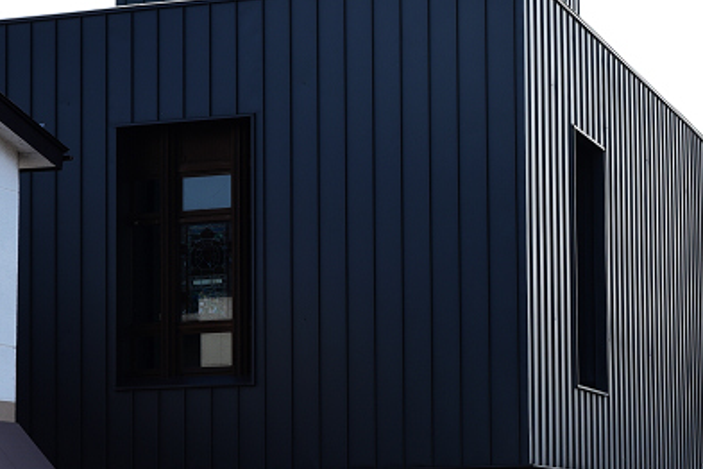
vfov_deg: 11.0
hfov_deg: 16.3
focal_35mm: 125
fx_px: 2441
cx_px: 485
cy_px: 321
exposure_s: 1/160
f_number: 9
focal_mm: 48
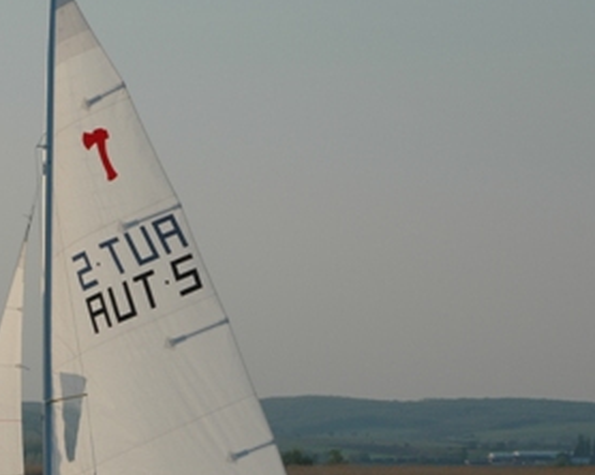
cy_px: 387
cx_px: 4
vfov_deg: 6.8
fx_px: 3995
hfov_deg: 8.5
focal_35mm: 227
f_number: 9
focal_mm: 70
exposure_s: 1/320
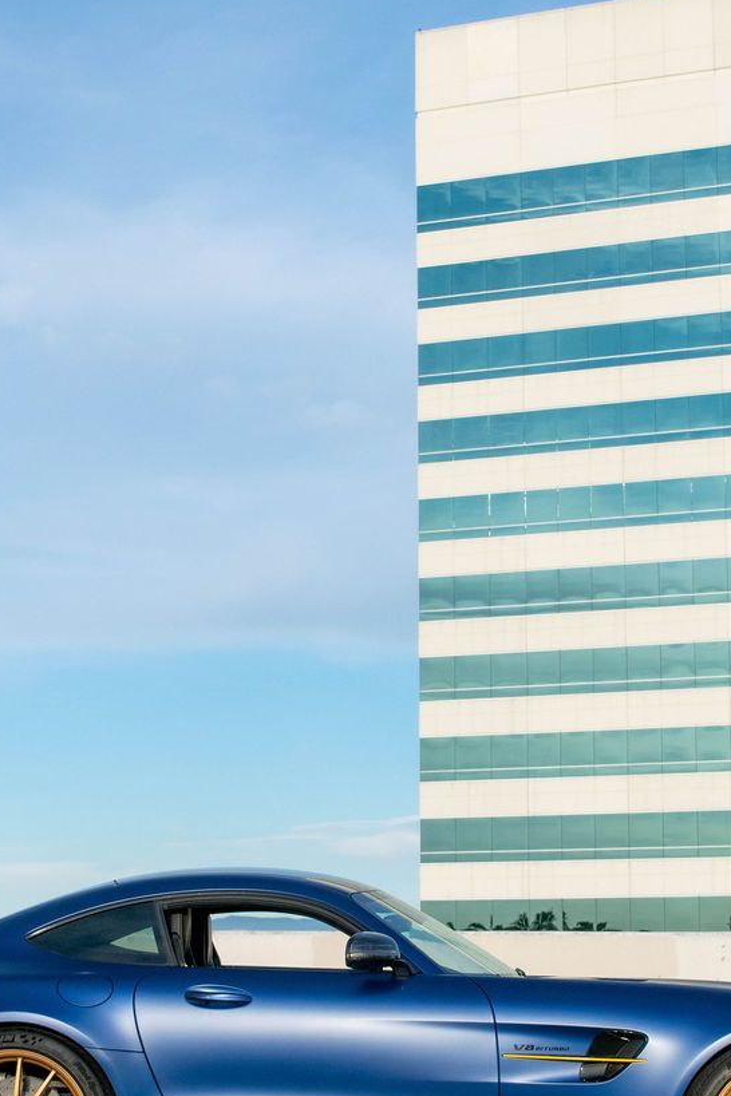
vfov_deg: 26.6
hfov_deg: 17.9
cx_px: 370
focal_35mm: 76
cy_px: 676
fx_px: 2315
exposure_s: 1/2000
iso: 400
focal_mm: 27
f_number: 7.1
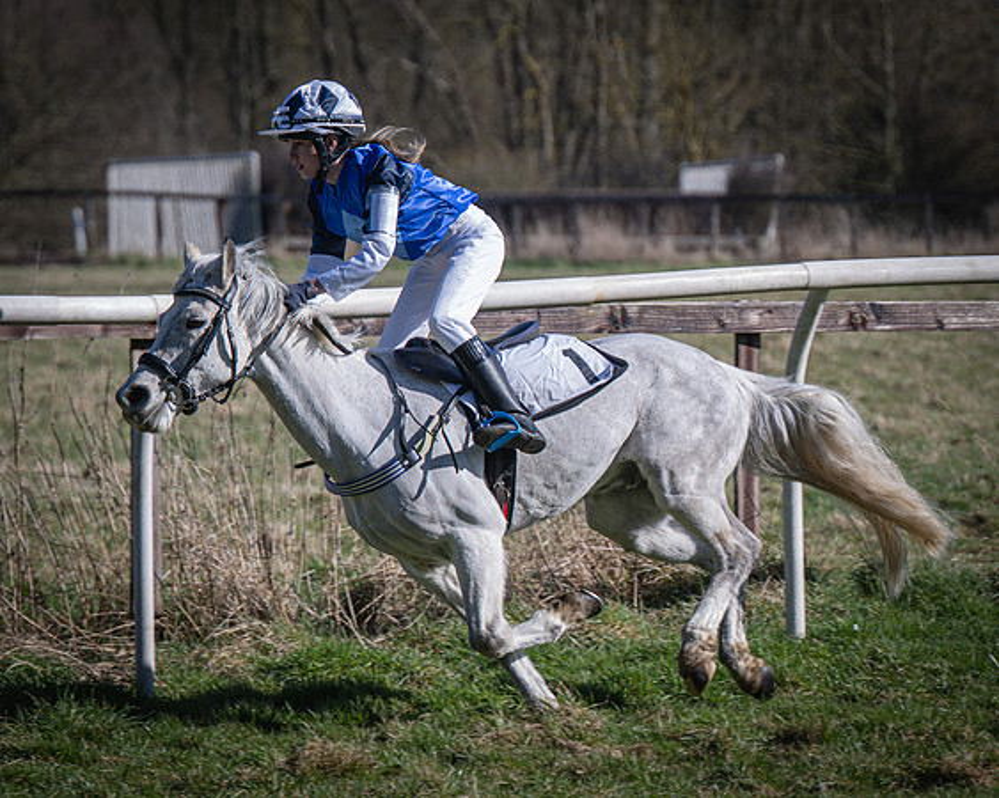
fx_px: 9095
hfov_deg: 6.3
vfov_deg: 5.0
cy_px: 377
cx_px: 483
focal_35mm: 308
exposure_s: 1/1000
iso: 125
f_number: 4
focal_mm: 145
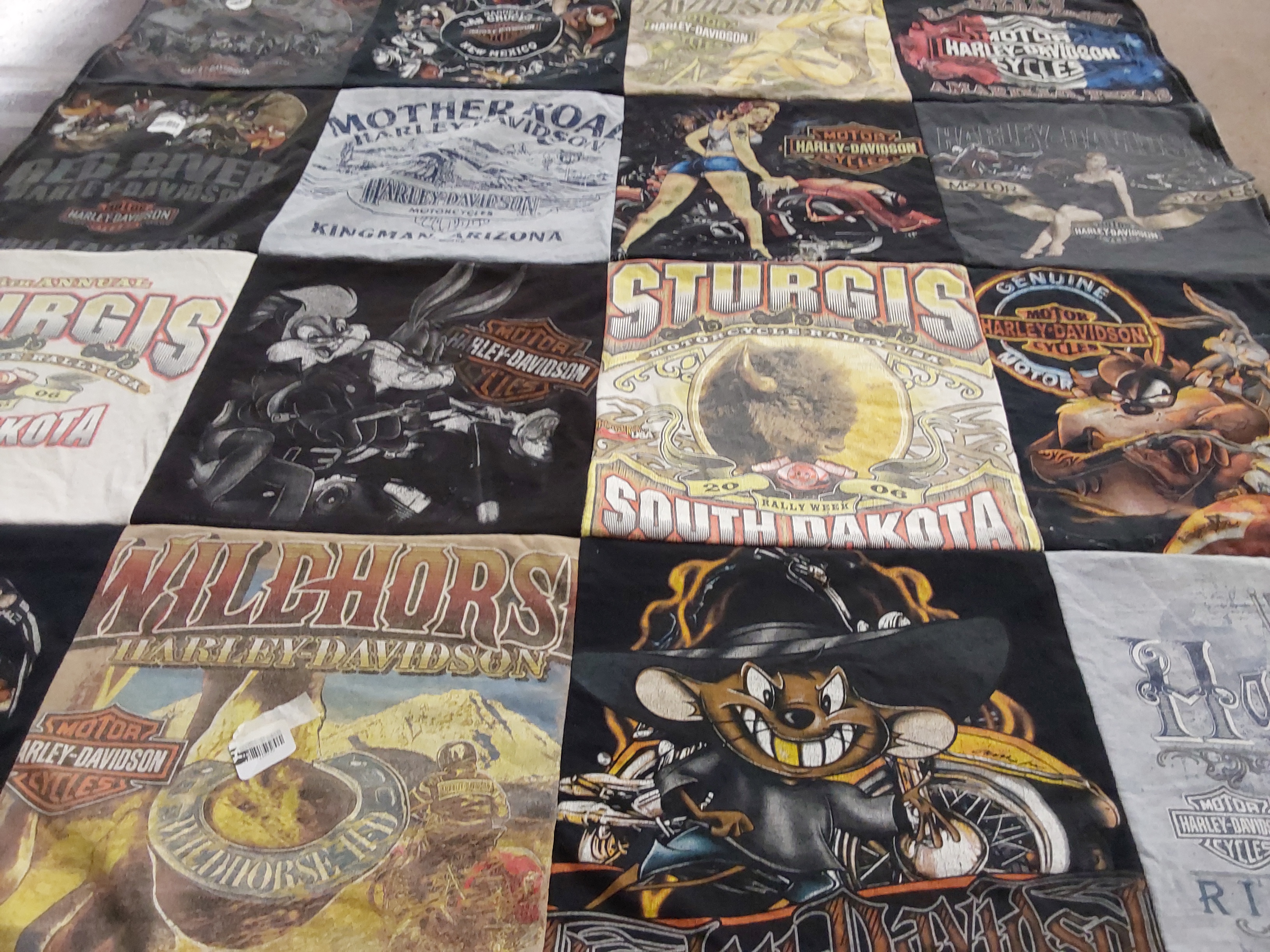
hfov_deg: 63.4
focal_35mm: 28
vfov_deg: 49.7
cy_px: 476
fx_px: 1027
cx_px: 635
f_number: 1.9
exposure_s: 1/60
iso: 160
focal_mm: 2.91
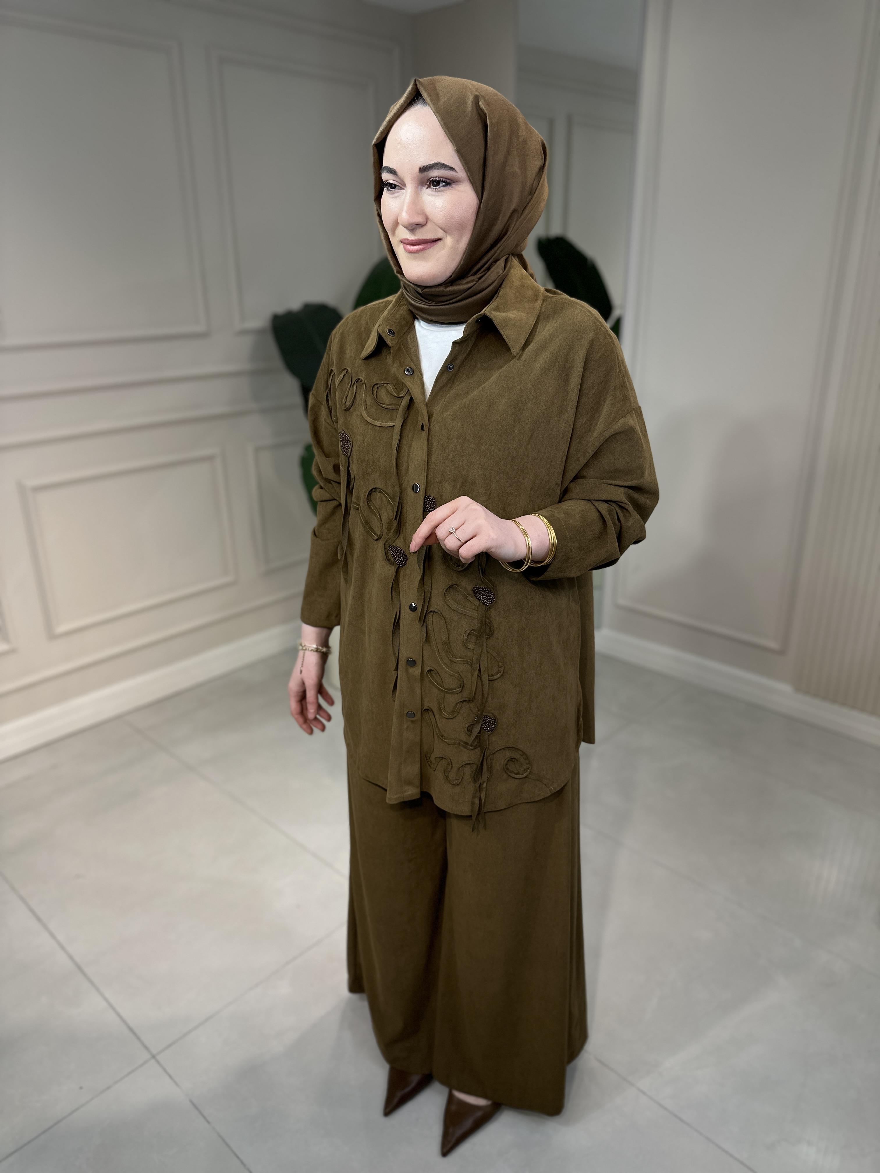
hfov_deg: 56.8
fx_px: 813
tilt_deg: -19.7
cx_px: 440
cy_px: 586
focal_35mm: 24
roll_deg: +0.8
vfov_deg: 71.6
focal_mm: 6.86
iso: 80
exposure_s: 1/864
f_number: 1.78
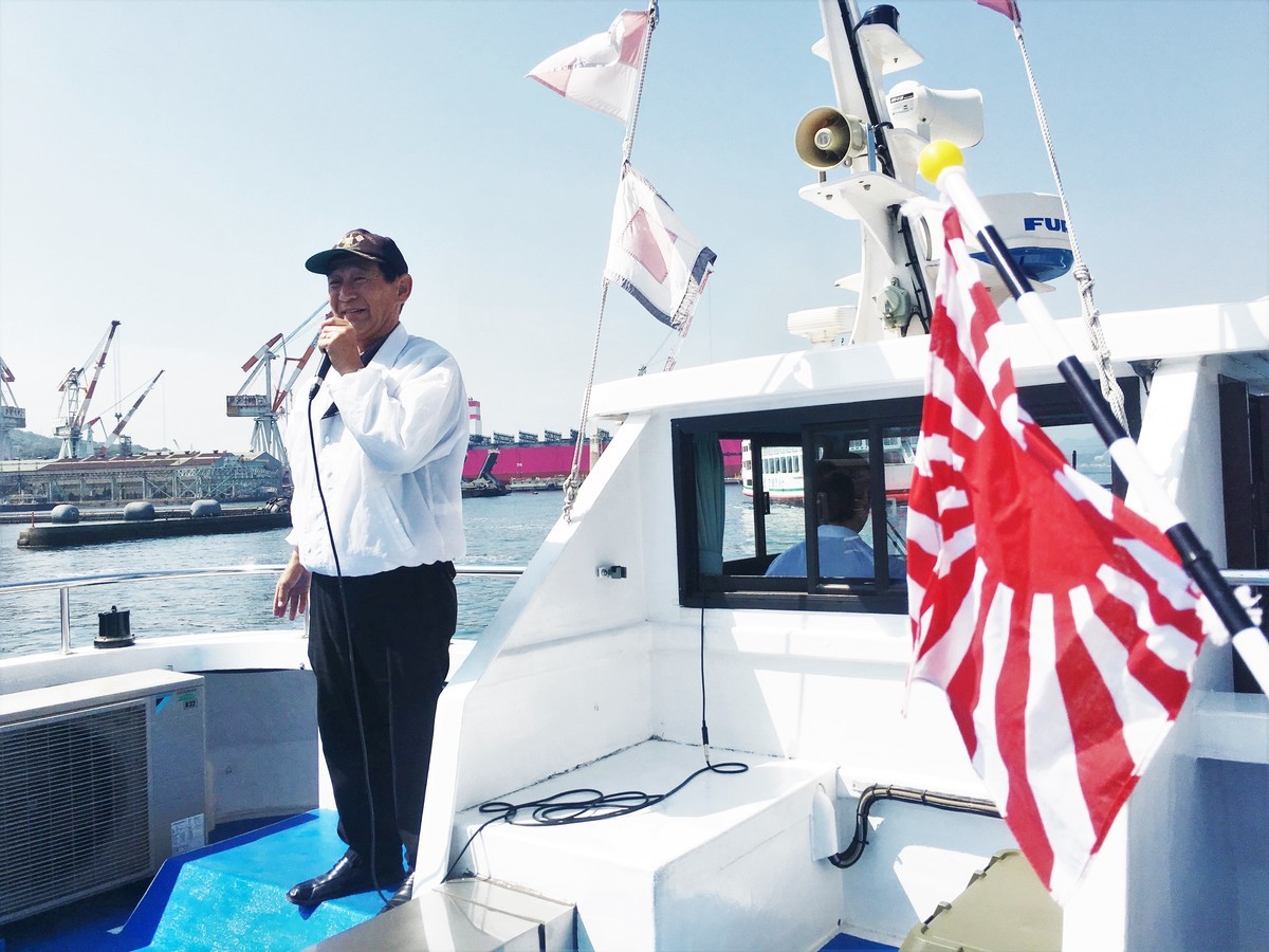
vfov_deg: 48.2
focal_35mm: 29
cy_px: 476
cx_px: 634
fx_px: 1063
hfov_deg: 61.7
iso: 25
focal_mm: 4.15
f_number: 2.2
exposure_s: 1/3663
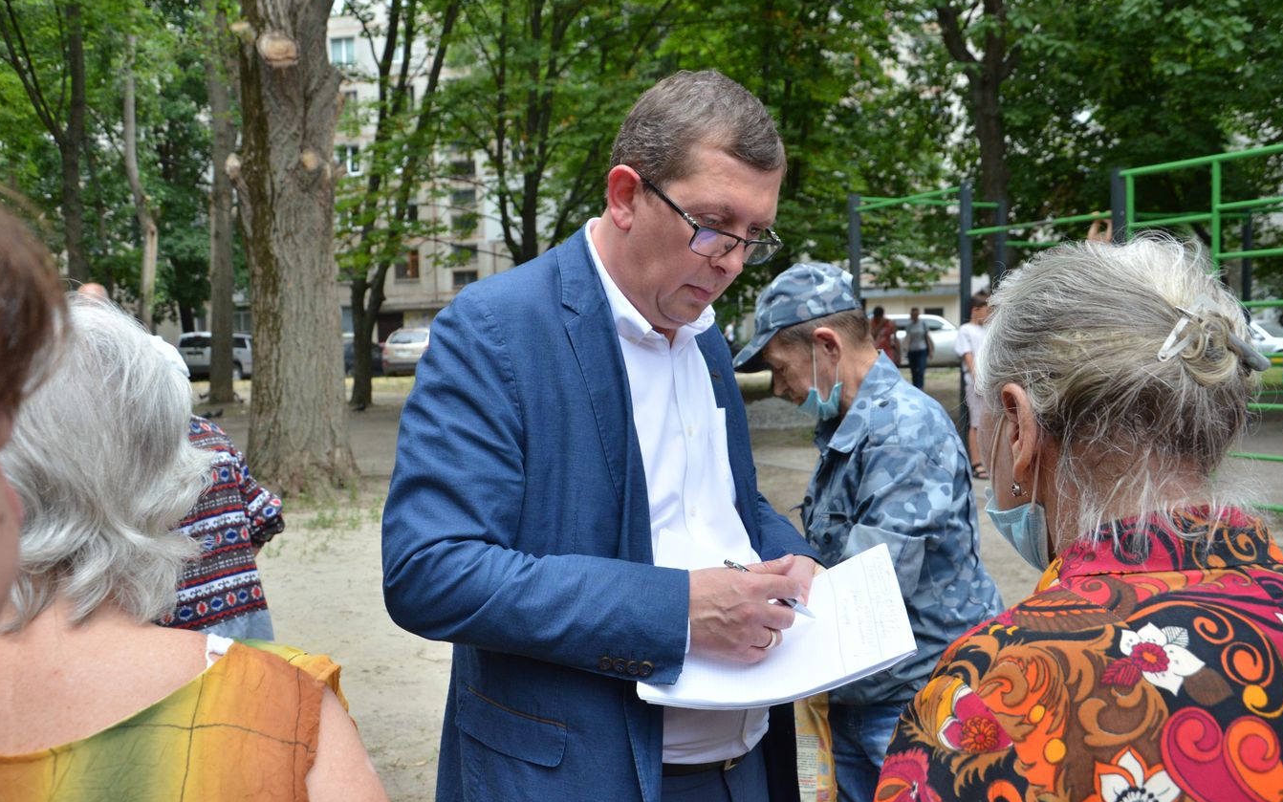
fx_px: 1224
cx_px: 636
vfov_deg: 36.3
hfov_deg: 55.3
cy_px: 435
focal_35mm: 35
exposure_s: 1/250
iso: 800
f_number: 8
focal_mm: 22
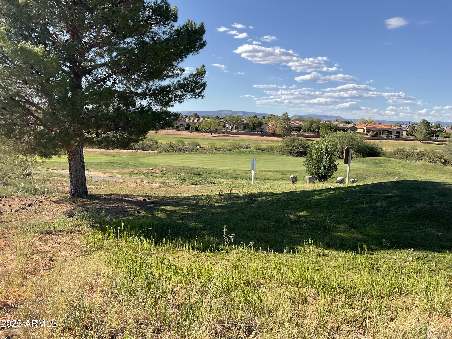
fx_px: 379
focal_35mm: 29
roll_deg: -3.8
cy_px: 170
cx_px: 226
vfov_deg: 48.2
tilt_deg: -6.9
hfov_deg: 61.7
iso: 16
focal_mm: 3
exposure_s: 1/1377
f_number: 1.8
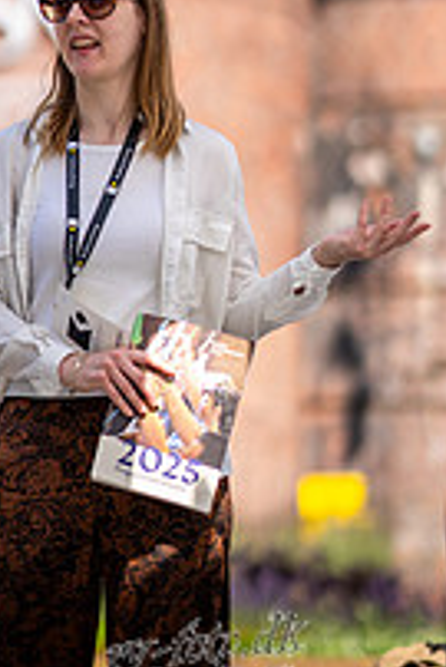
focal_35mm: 189
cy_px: 69
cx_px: 30
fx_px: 3506
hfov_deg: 7.3
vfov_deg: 10.8
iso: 64
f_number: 1.4
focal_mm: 85
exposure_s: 1/3200
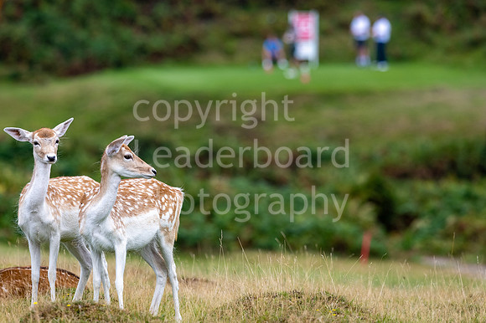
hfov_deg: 4.3
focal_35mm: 478
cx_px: 228
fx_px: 6449
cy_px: 151
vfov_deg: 2.9
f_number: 5
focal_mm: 300
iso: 160
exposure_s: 1/500
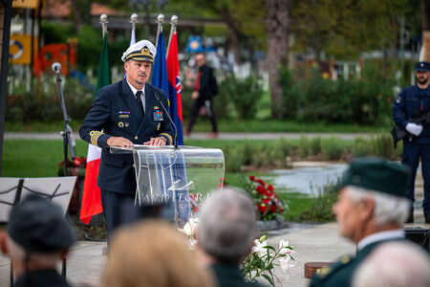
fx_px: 1866
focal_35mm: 156
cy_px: 141
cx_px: 207
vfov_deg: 8.8
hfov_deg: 13.1
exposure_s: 1/400
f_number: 3.2
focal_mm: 150
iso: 64
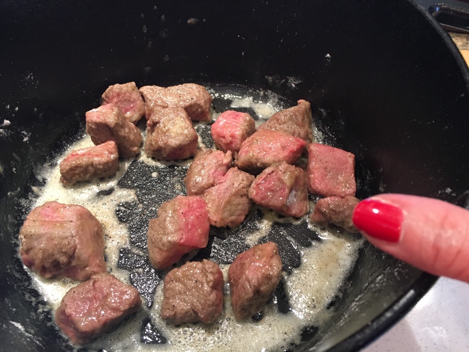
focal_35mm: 29
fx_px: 393
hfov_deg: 61.7
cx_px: 234
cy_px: 176
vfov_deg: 48.2
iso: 125
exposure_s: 1/30
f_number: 2.2
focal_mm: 4.15
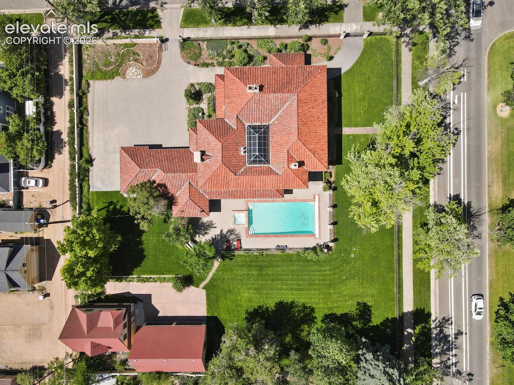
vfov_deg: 56.8
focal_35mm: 24
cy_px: 192
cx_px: 257
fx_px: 356
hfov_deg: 71.6
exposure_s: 1/350
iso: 100
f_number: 2.8
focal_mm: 4.5
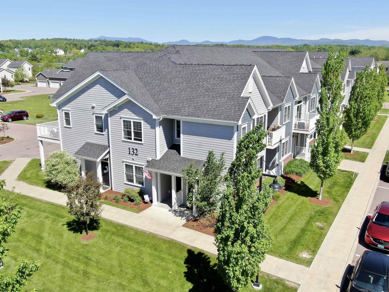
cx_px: 194
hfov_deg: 55.4
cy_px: 146
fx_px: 371
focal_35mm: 33
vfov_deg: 42.9
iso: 100
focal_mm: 5.69
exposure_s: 1/800
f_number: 3.2
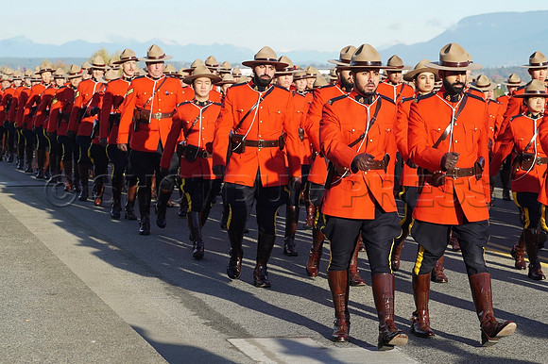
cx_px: 274
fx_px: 1293
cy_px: 182
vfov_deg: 16.1
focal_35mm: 85
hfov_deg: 23.9
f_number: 6.3
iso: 100
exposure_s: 1/200
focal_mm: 85
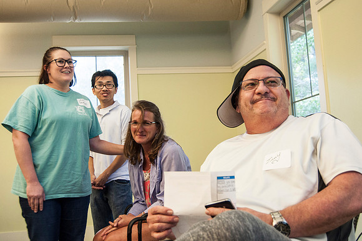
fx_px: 392
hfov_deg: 49.6
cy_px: 120
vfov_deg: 34.1
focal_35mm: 39
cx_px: 181
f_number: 4
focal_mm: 26
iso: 800
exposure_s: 1/40
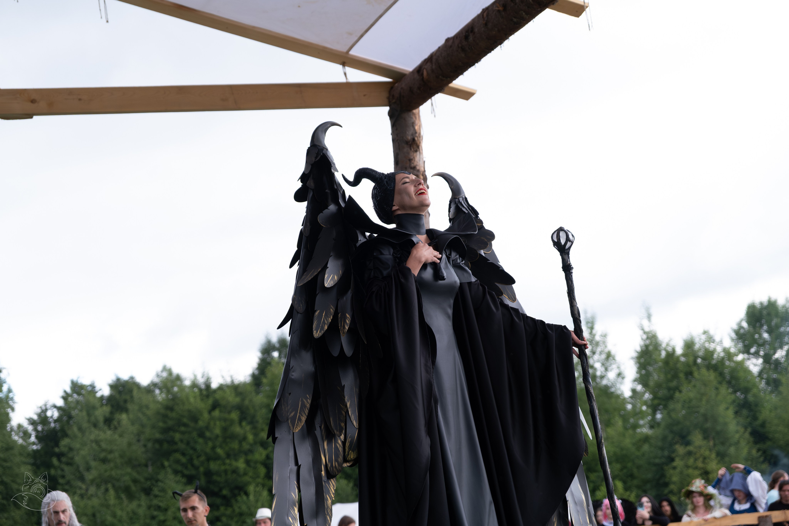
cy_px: 263
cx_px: 394
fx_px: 1819
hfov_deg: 24.5
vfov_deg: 16.5
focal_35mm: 83
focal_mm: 55
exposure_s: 1/800
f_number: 3.6
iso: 640
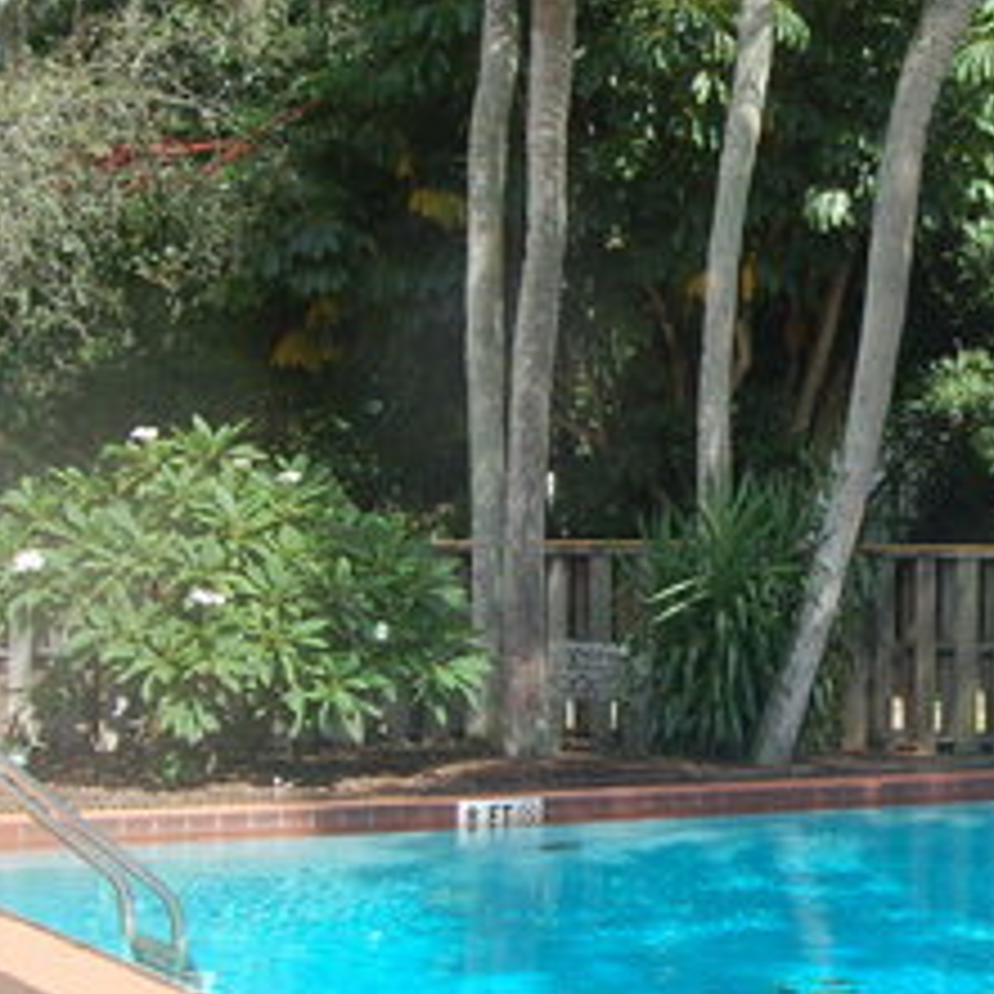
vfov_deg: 22.1
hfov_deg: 20.7
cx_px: 1205
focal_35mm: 78
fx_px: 2534
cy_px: 369
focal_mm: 18
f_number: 8
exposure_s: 1/250
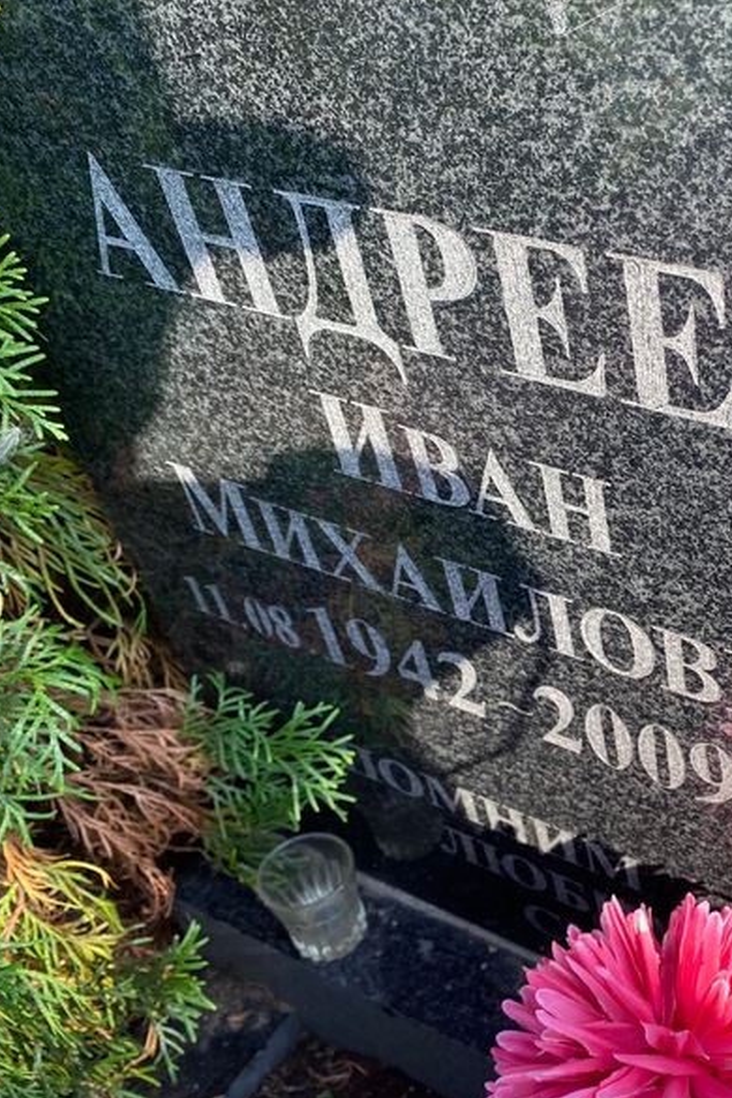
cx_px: 724
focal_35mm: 37
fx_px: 1128
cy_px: 559
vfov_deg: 51.9
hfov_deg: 33.1
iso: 32
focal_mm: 4.25
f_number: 1.8
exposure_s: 1/432
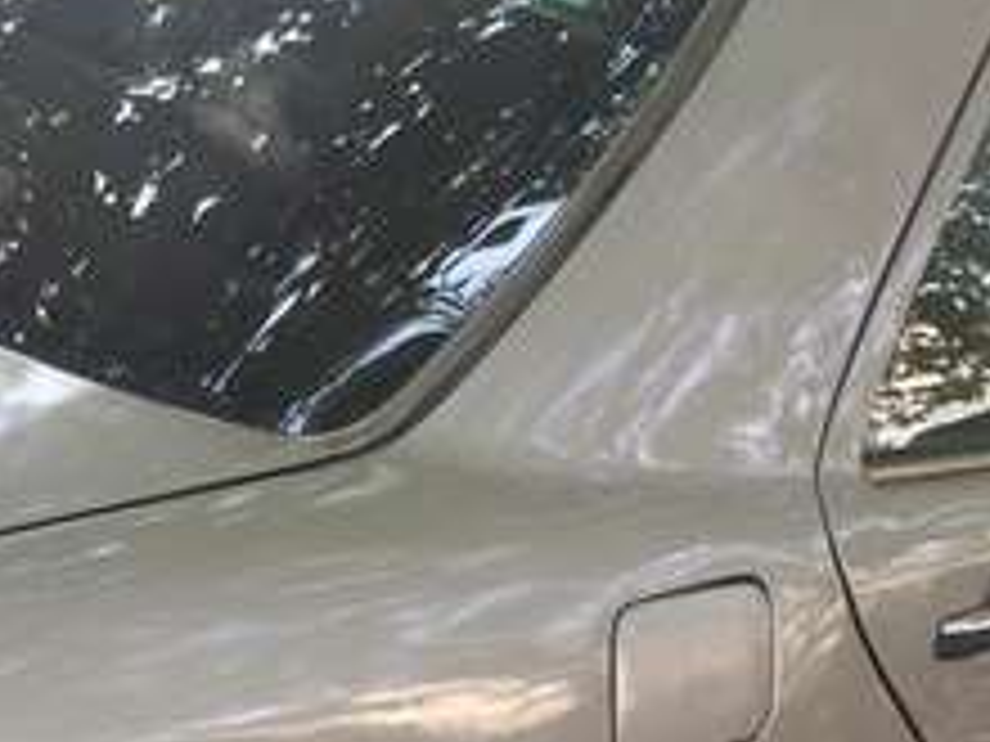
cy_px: 1068
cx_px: 540
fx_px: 2488
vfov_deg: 15.8
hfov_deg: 22.5
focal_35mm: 87
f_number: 2.2
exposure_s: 1/100
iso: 50
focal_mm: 4.15
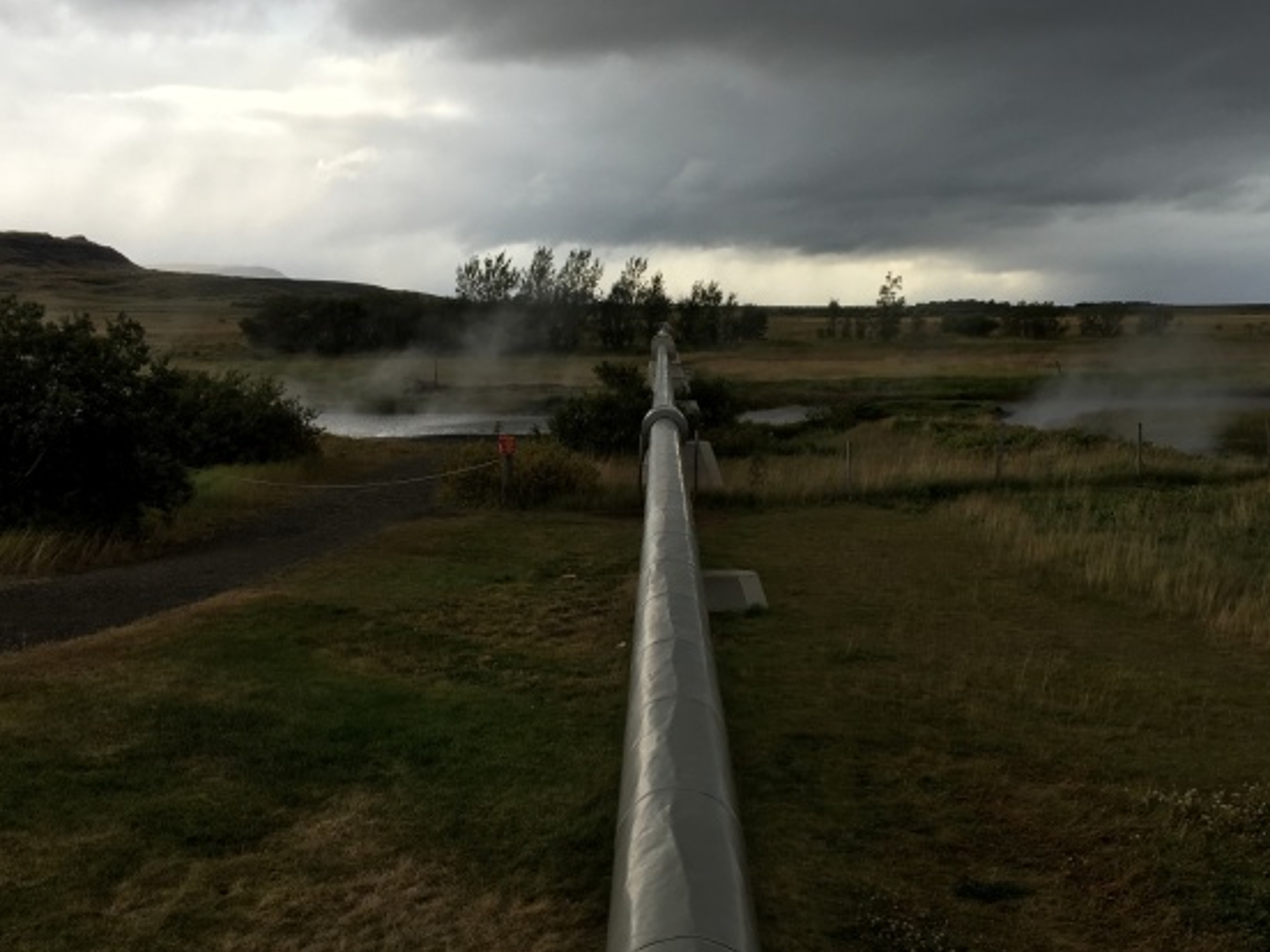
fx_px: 1541
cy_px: 425
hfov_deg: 44.8
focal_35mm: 42
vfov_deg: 34.3
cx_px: 640
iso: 25
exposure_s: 1/999
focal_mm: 4.15
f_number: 2.2
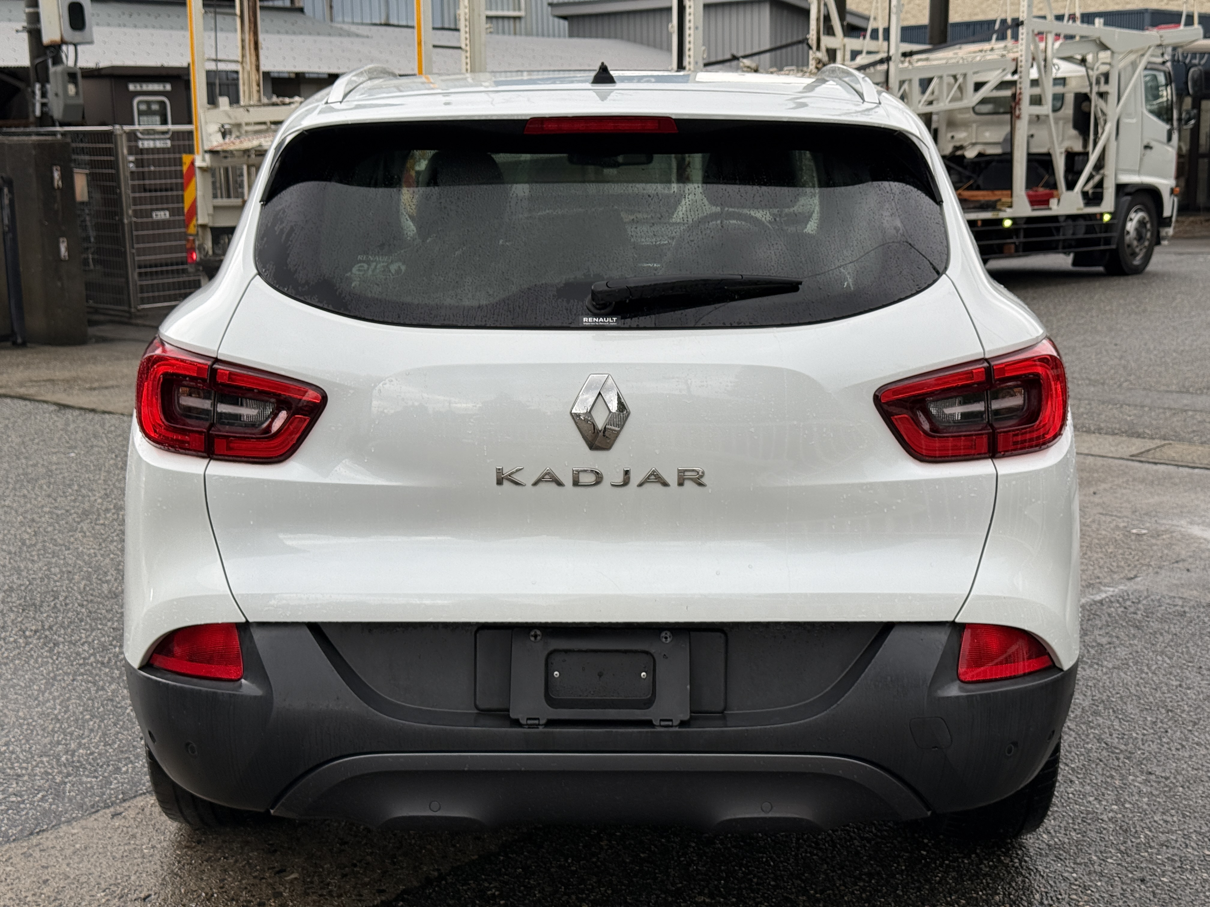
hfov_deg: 39.7
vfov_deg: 30.3
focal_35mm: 48
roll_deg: +1.5
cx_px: 605
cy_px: 454
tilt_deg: -10.4
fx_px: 1678
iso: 64
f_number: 1.78
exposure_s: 1/553
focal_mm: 6.76
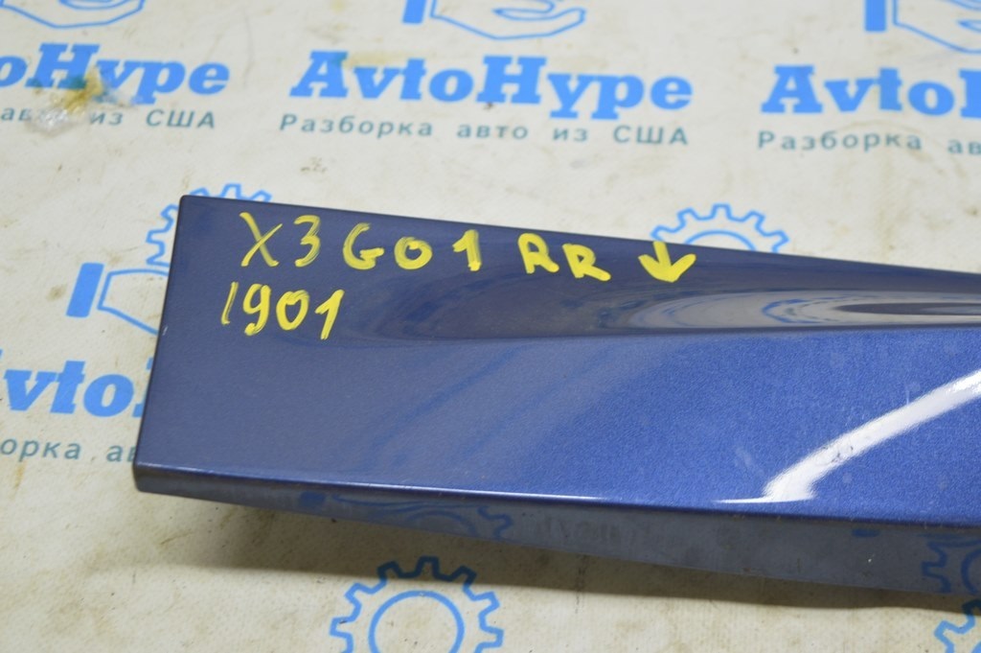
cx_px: 490
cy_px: 326
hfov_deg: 29.3
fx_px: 1879
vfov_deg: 19.7
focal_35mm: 69
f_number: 5.6
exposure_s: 1/20
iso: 400
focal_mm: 46
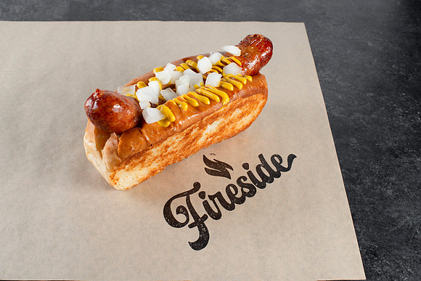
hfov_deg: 38.1
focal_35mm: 52
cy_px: 140
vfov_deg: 25.9
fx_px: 610
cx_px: 210
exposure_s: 1/60
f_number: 13
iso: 250
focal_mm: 50
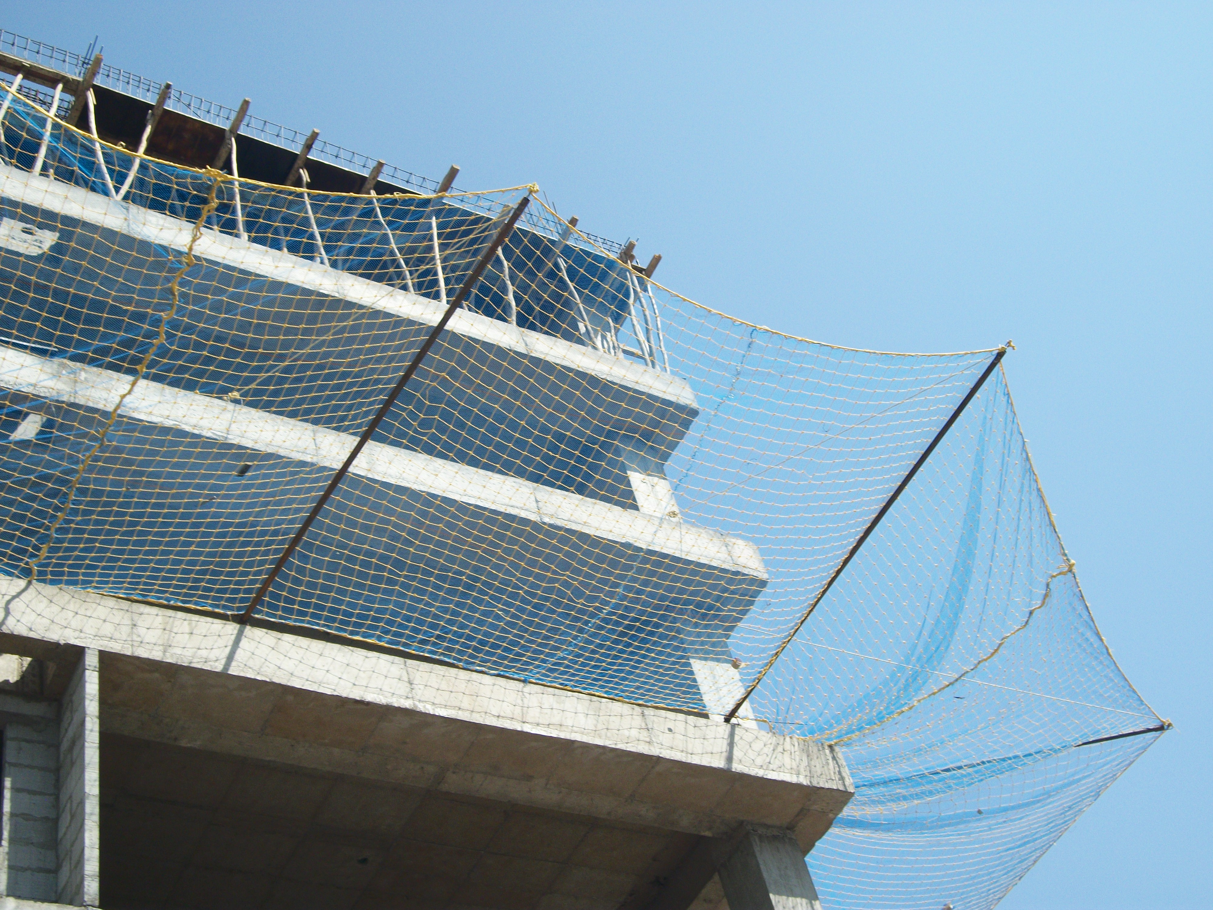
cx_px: 606
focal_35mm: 50
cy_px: 455
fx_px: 1752
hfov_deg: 38.2
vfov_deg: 29.1
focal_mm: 8.8
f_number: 11.2
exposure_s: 1/80
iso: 80
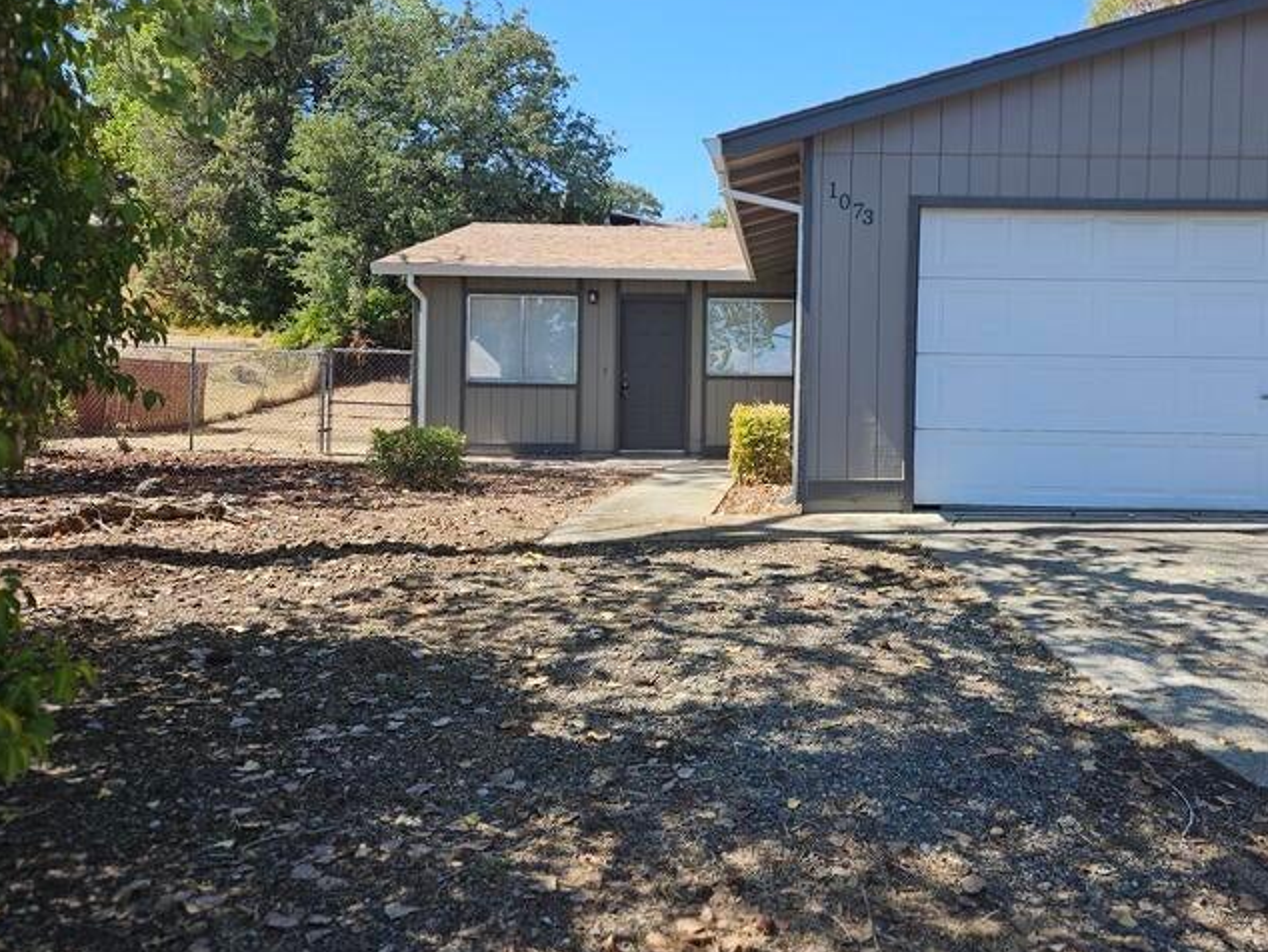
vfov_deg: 48.1
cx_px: 790
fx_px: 1063
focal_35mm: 29
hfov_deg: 60.8
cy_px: 408
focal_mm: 5.4
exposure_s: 1/845
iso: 25
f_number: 1.8
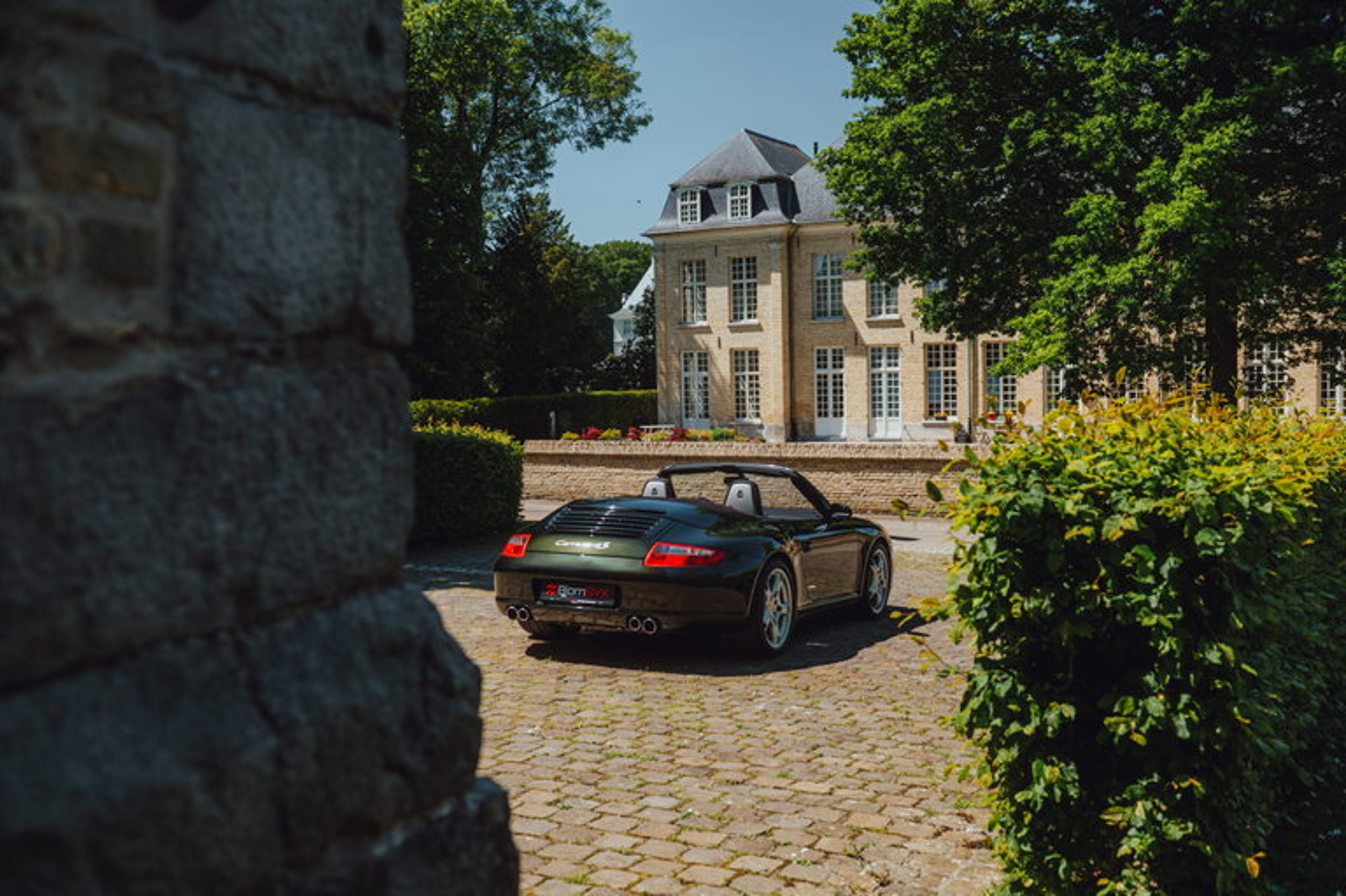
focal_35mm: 36
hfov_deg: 53.2
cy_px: 448
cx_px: 673
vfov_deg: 36.8
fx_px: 1345
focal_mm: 36
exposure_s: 1/160
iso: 100
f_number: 4.5
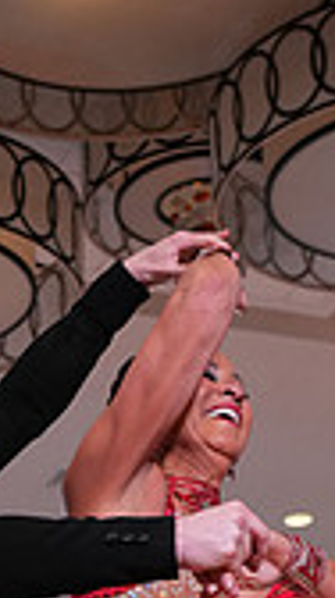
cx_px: 102
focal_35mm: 123
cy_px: 901
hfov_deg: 9.8
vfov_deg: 16.0
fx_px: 1950
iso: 2500
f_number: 4
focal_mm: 34
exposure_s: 1/500
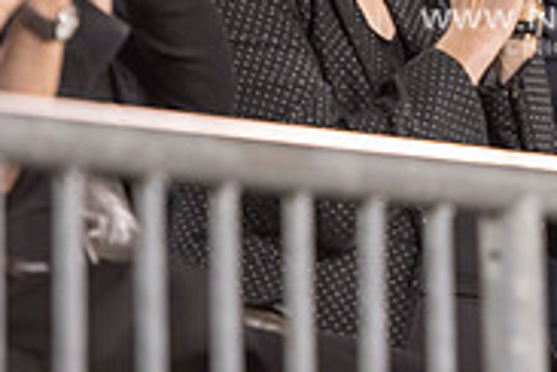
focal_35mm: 459
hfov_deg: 4.5
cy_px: -90
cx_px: 630
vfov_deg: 3.0
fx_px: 7101
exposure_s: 1/320
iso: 1000
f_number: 2.8
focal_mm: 145
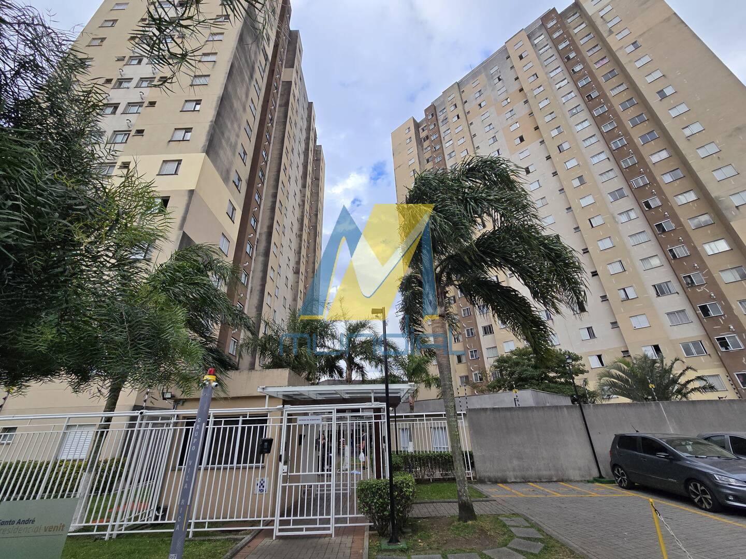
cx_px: 373
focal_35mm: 13
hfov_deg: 106.2
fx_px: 280
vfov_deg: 89.9
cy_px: 280
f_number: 2.2
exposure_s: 1/2000
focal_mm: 2.2
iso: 80
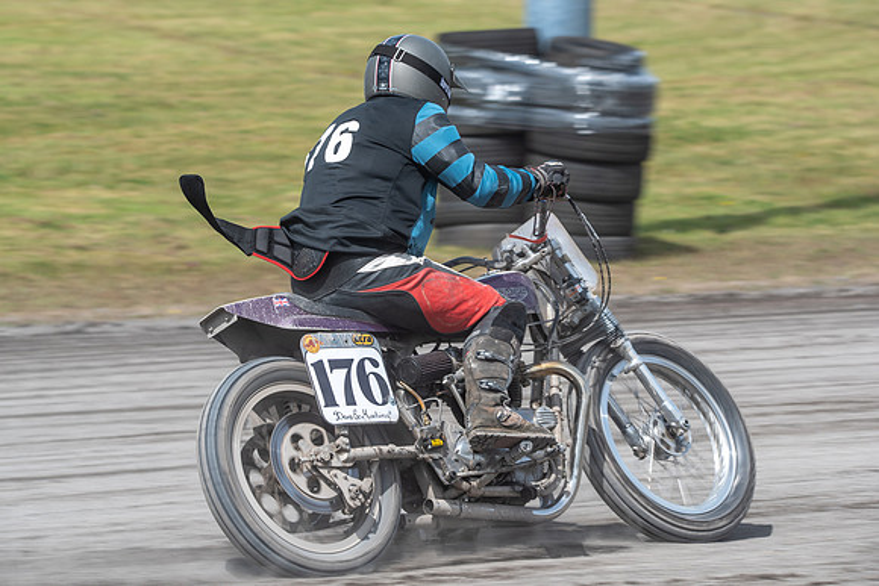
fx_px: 6206
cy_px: 262
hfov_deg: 8.1
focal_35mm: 254
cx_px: 445
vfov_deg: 5.4
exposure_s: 1/320
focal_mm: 230
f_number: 8
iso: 100
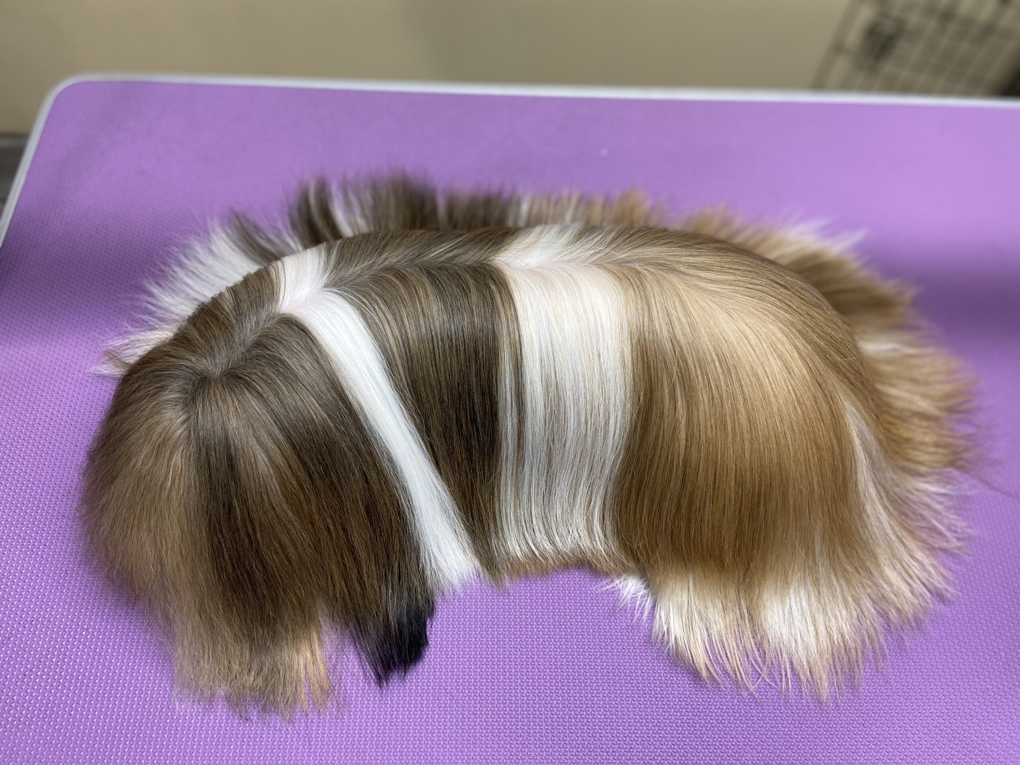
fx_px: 766
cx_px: 510
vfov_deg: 53.1
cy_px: 382
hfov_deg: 67.3
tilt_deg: -64.1
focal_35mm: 26
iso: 100
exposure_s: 1/100
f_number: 1.8
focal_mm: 4.25
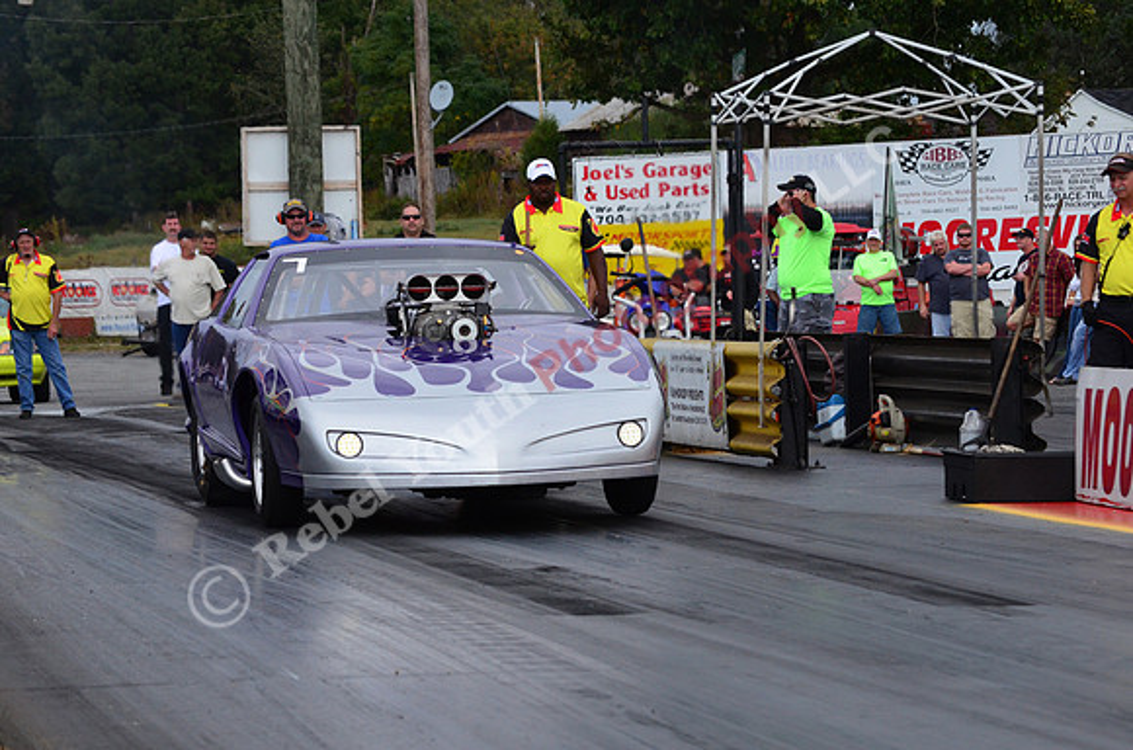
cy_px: 375
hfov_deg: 11.8
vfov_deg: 7.9
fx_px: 5464
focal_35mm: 174
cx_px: 566
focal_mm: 116
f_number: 9
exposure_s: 1/1250
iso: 1000
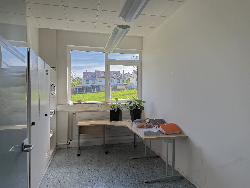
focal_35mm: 24
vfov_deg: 56.8
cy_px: 94
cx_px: 125
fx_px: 173
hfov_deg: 71.6
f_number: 1.8
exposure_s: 1/571
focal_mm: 6.8
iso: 80
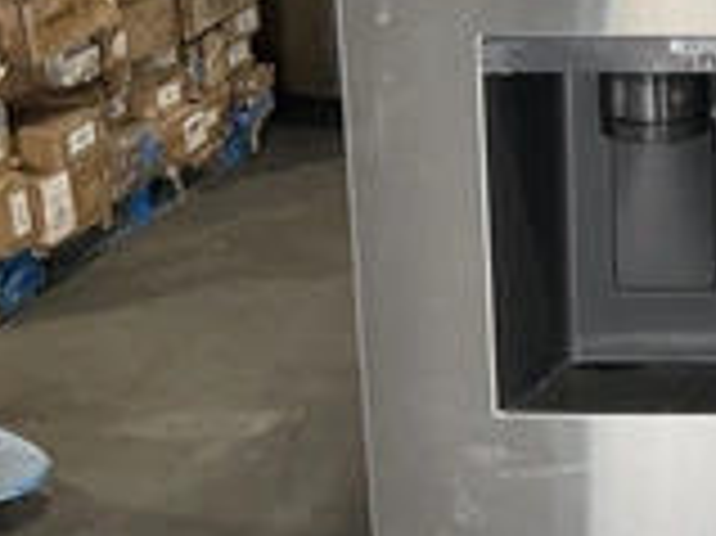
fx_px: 1509
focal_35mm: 73
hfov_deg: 24.0
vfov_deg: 19.4
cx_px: 887
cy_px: -36
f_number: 1.8
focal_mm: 3
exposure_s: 1/122
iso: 32
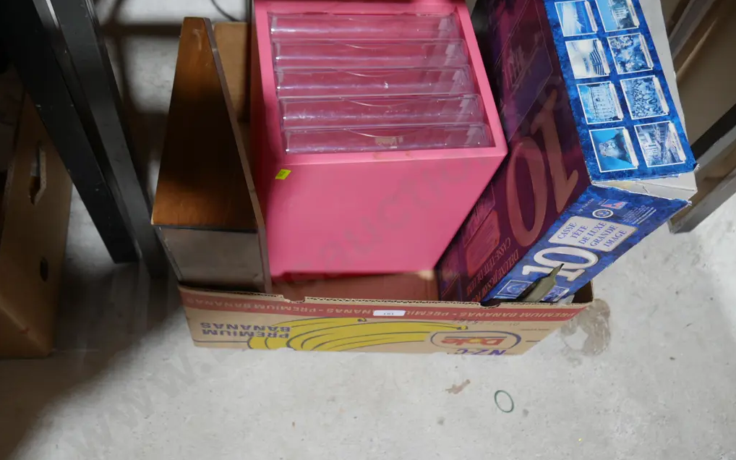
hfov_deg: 59.7
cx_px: 368
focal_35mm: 32
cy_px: 231
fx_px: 642
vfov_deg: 39.4
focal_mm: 15
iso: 400
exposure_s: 1/60
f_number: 3.6
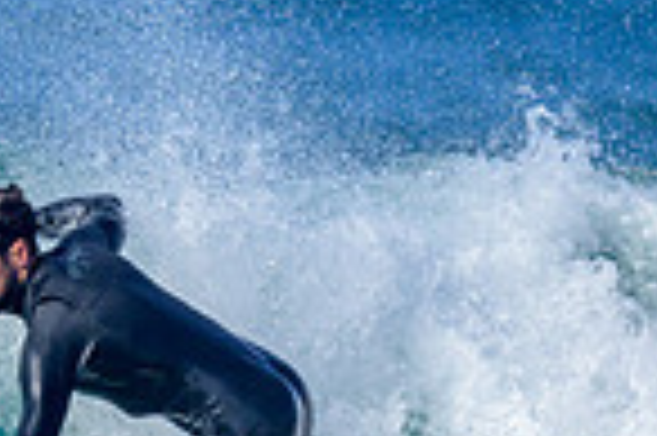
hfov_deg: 0.5
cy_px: 598
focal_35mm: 3775
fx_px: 68816
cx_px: -83
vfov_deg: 0.4
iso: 320
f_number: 6.3
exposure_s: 1/2000
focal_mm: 800
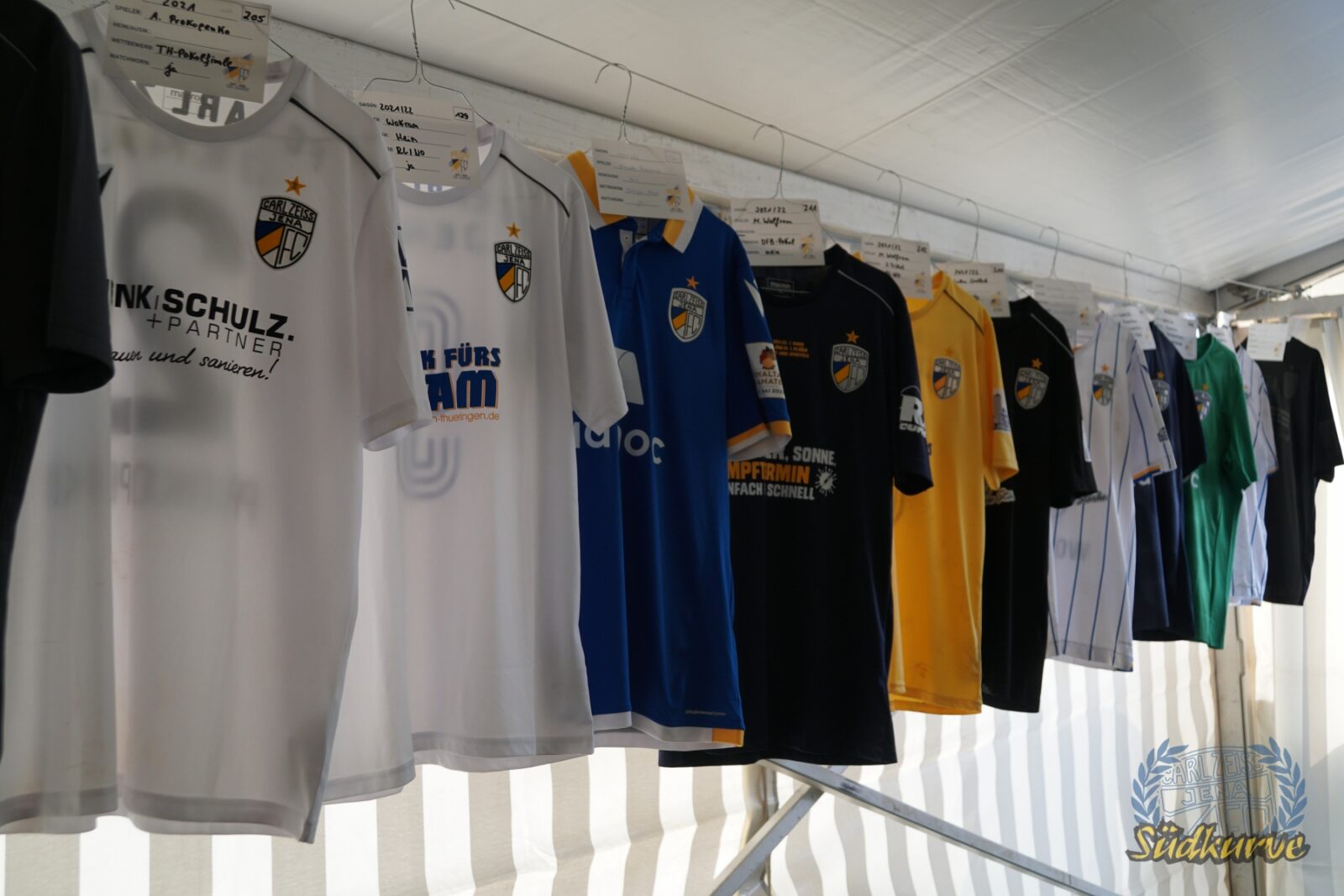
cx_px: 672
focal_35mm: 33
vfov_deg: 40.0
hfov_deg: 57.2
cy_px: 448
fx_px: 1232
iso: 320
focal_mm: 22
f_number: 4
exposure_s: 1/60
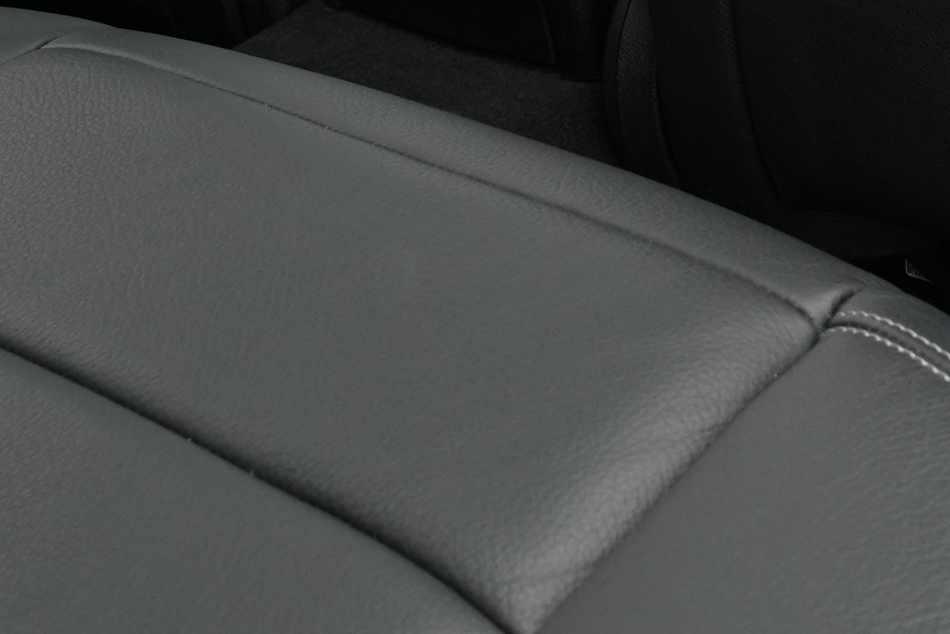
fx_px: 2633
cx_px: 697
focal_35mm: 100
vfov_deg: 12.9
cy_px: -374
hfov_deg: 20.3
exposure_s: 1/30
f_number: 8
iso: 1000
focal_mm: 19.2
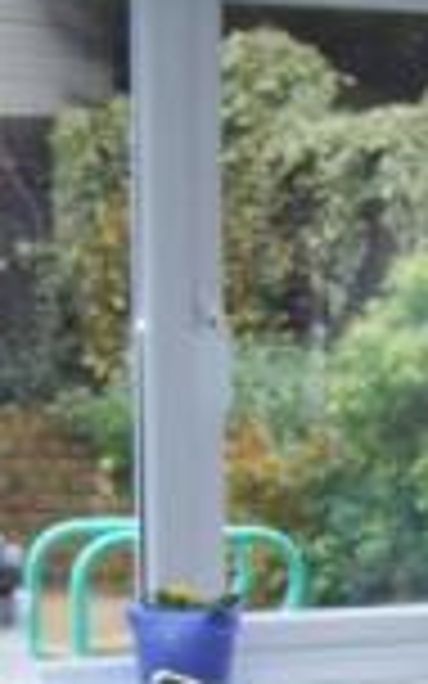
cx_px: 737
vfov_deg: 13.3
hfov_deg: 8.2
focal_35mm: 154
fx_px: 2874
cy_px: 794
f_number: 2.8
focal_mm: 6.3
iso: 140
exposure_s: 1/60
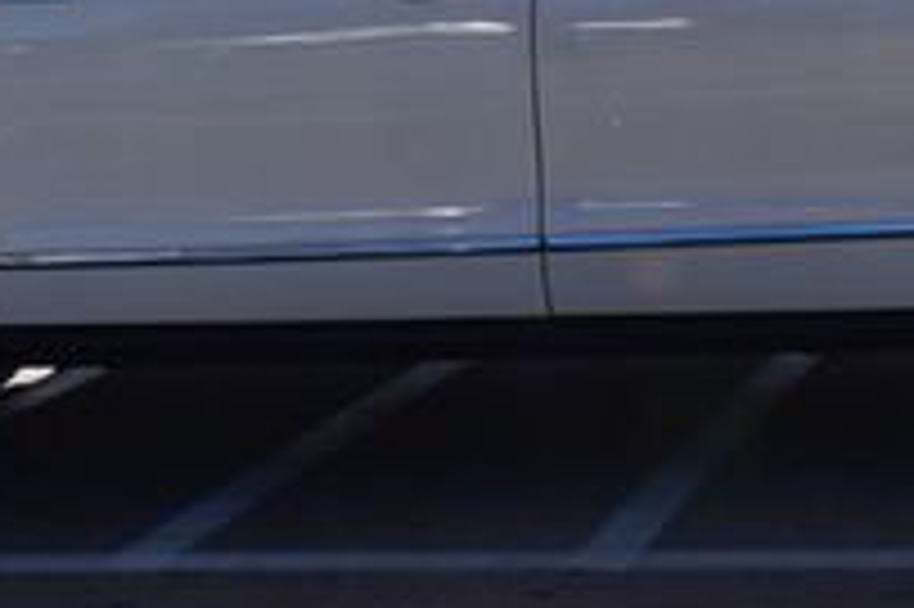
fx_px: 2638
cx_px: 590
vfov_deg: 12.9
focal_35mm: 104
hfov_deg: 19.6
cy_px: -68
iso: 220
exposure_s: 1/500
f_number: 11
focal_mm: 22
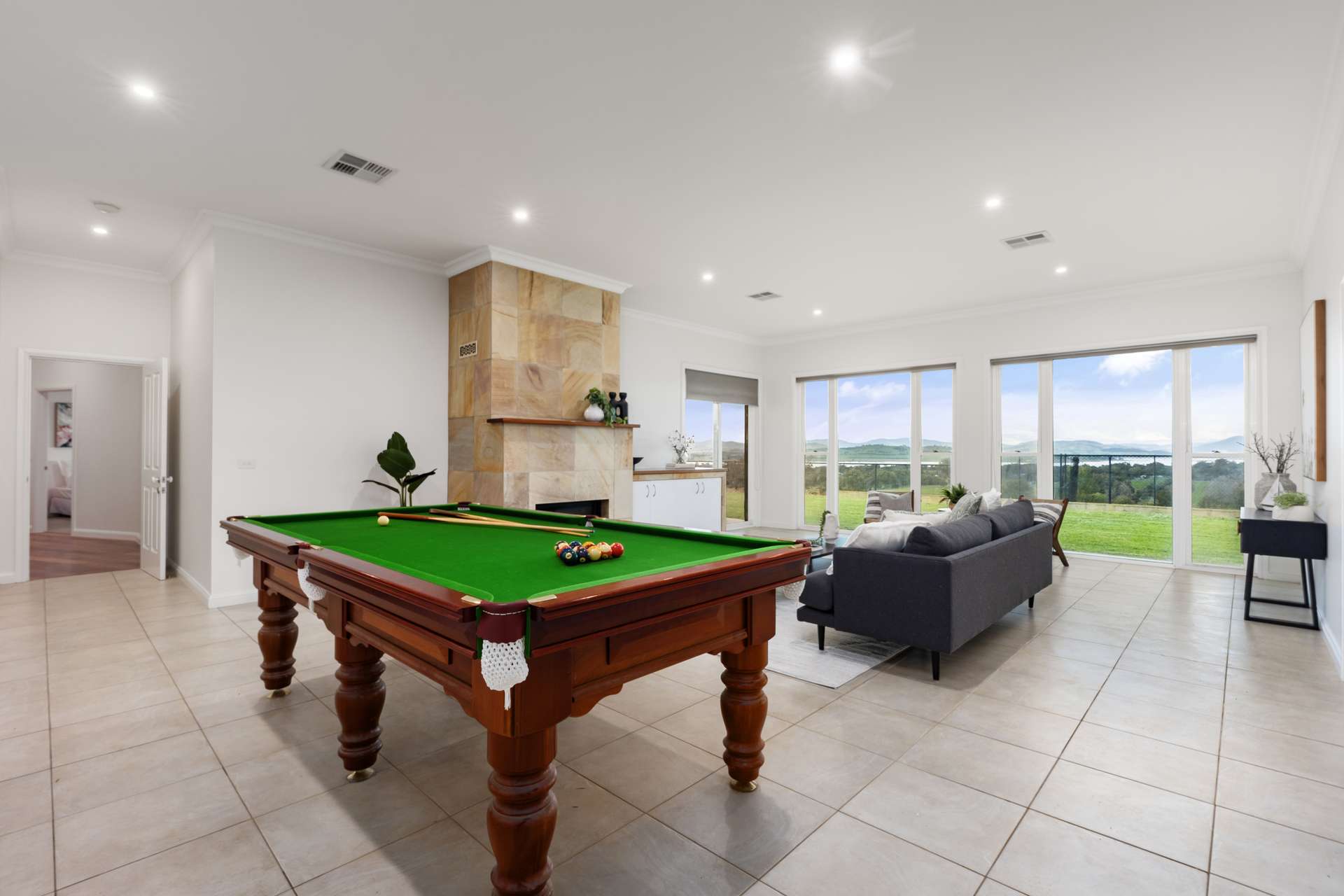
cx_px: 672
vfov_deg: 73.7
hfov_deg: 96.7
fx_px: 597
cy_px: 448
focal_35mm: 16
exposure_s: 1/4
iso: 320
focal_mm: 16
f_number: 10
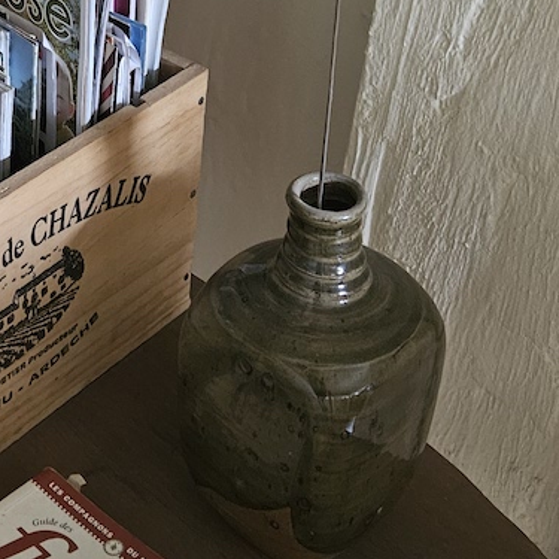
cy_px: 196
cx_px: 45
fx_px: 1352
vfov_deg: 23.3
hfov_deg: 22.7
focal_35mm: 74
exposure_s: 1/25
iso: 800
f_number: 1.8
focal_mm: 5.4
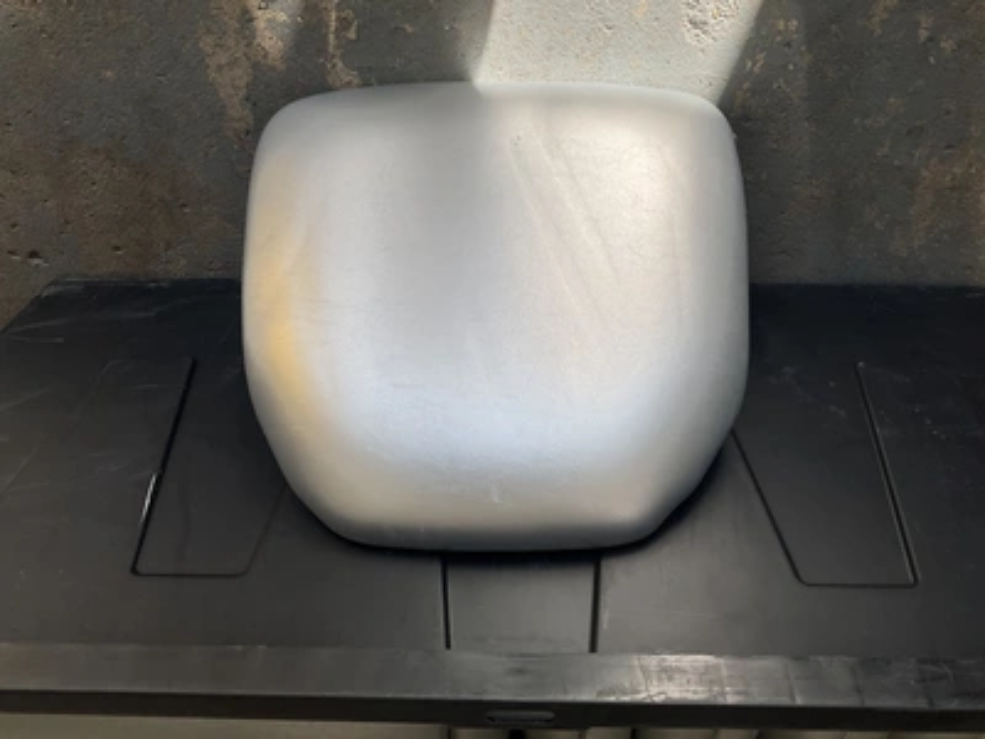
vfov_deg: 48.2
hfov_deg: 61.7
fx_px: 825
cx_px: 492
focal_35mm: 29
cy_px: 370
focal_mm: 3
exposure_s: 1/299
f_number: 1.8
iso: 25
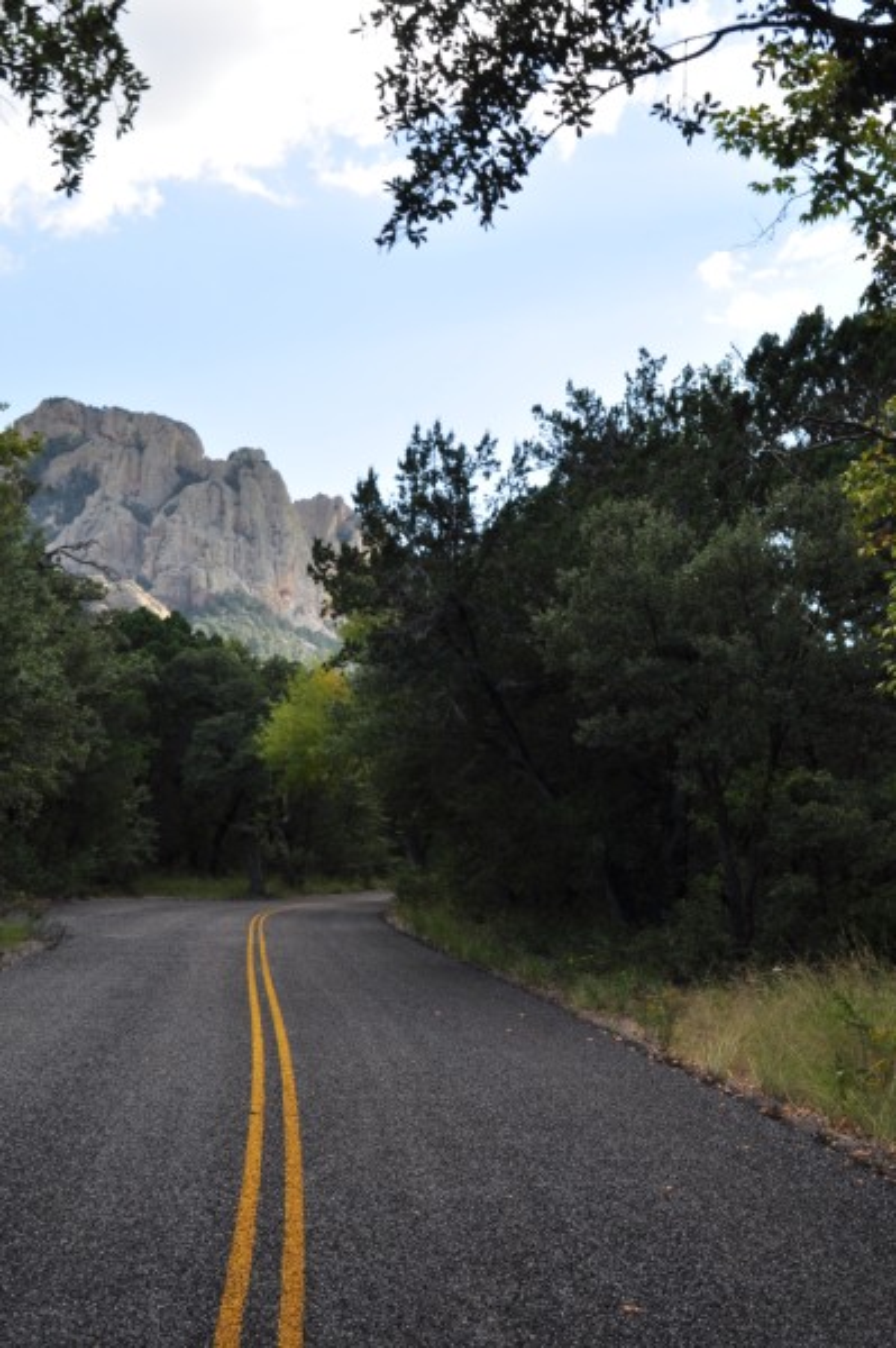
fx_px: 1907
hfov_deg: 26.4
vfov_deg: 38.9
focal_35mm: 51
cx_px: 448
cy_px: 674
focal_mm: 34
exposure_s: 1/125
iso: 200
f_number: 9
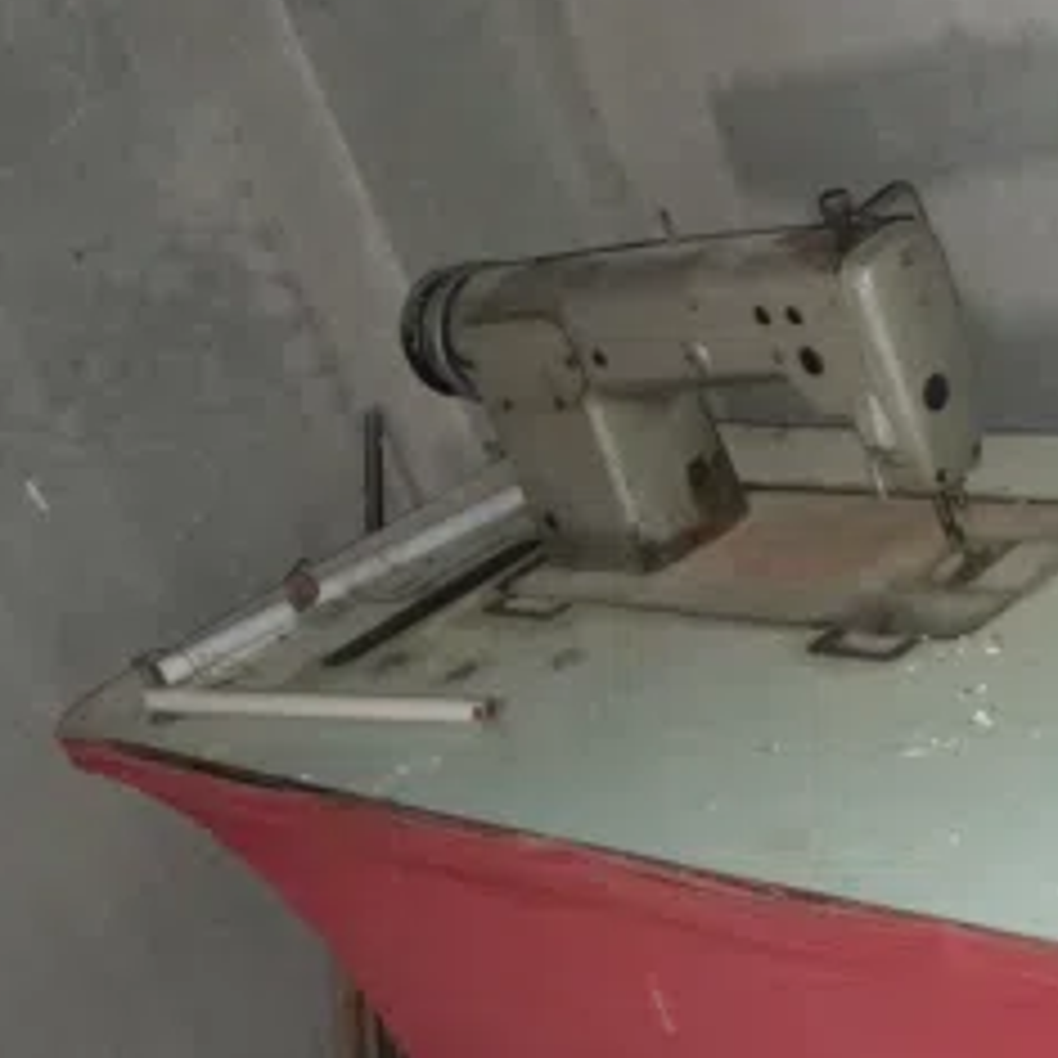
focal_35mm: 65
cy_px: 846
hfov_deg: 24.8
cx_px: 1148
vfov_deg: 26.0
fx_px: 2248
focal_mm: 4
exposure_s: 1/25
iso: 500
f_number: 1.8
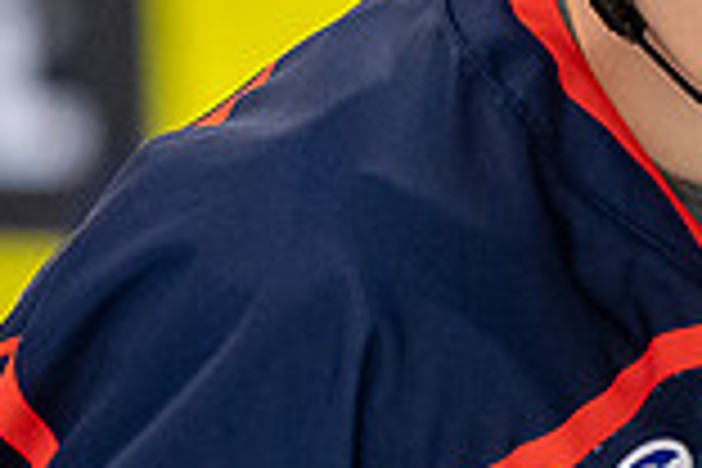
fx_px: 28721
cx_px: 860
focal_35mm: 1473
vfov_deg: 0.9
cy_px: -356
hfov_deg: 1.4
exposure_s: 1/800
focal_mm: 190
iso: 2000
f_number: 3.2
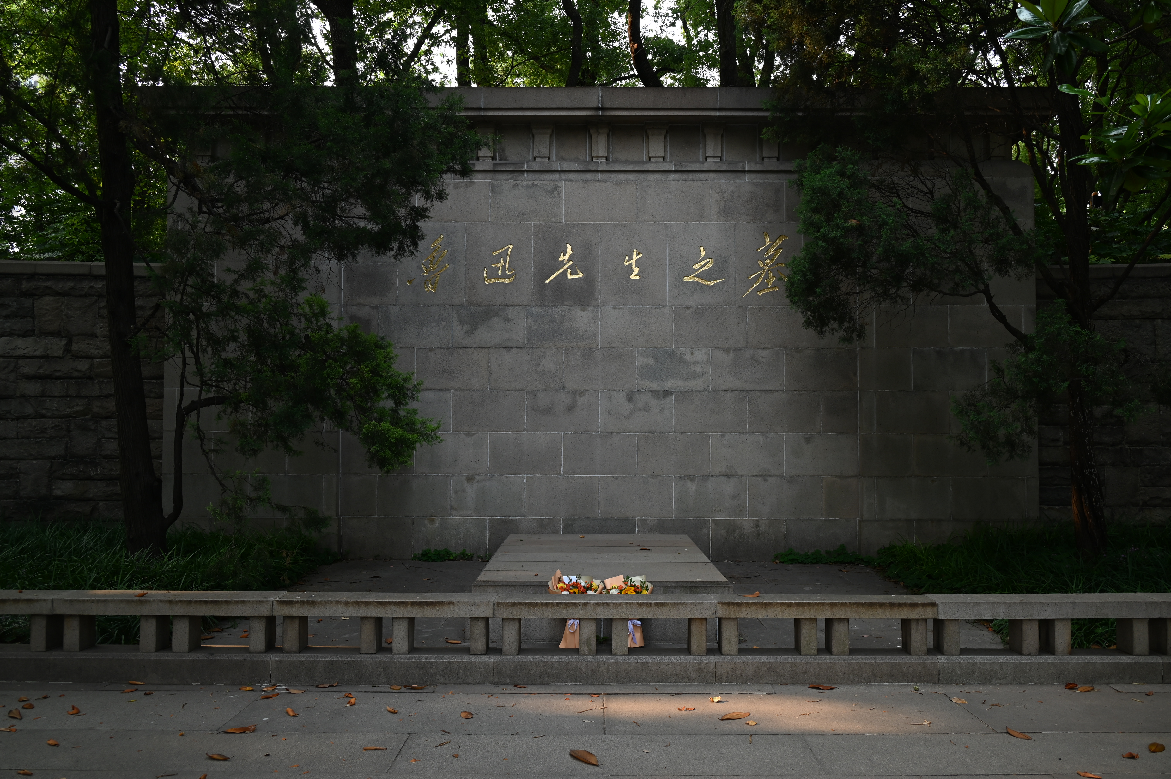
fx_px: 1024
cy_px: 390
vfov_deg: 41.7
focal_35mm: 32
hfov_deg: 59.5
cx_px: 586
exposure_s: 1/60
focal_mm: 31.5
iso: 200
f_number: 6.3
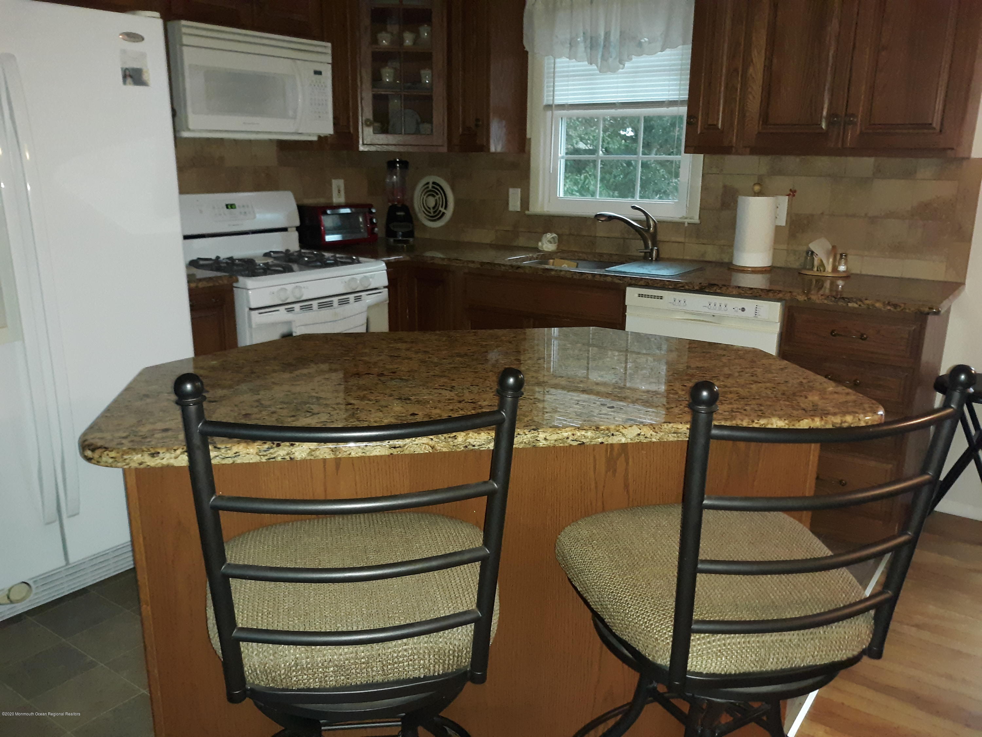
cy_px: 368
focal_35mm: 28
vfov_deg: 49.7
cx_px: 491
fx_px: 794
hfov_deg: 63.4
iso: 400
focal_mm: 3.7
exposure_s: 1/24
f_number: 1.7
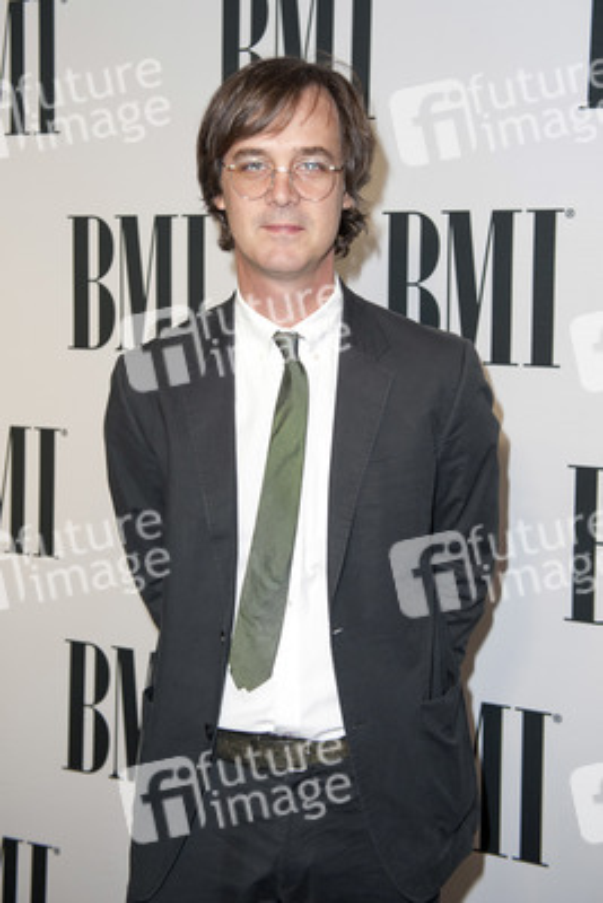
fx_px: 1054
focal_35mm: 42
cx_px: 302
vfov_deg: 46.4
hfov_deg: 31.9
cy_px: 452
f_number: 4
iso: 500
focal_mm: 42
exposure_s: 1/400
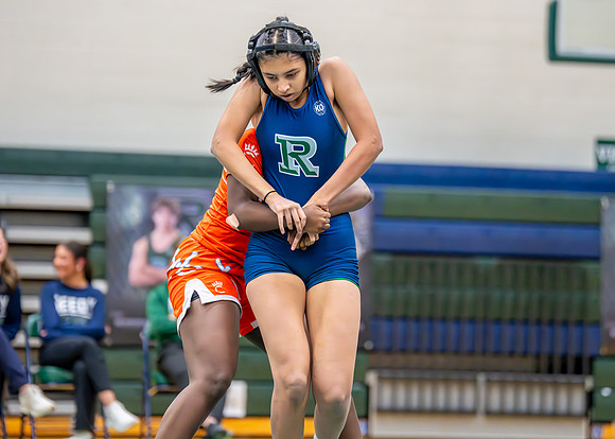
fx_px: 2728
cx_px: 321
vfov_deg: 9.2
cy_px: 197
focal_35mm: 156
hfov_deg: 12.9
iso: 6400
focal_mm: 129
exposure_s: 1/1000
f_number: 2.8
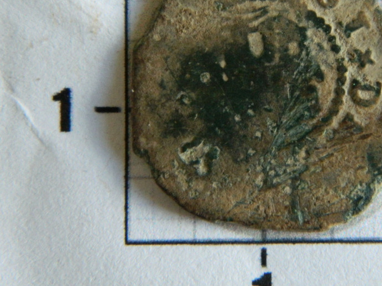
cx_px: 273
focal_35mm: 159
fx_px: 1754
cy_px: 79
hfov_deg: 12.4
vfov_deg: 9.3
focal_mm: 18.6
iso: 400
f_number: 4.5
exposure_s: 1/40
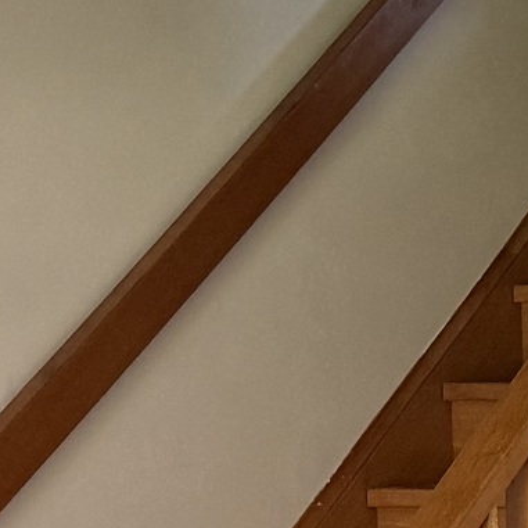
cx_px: 654
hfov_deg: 10.1
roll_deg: +1.2
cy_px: 621
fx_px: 2951
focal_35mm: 171
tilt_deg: -4.3
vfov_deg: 10.1
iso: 320
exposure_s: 1/60
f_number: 1.78
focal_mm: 6.76
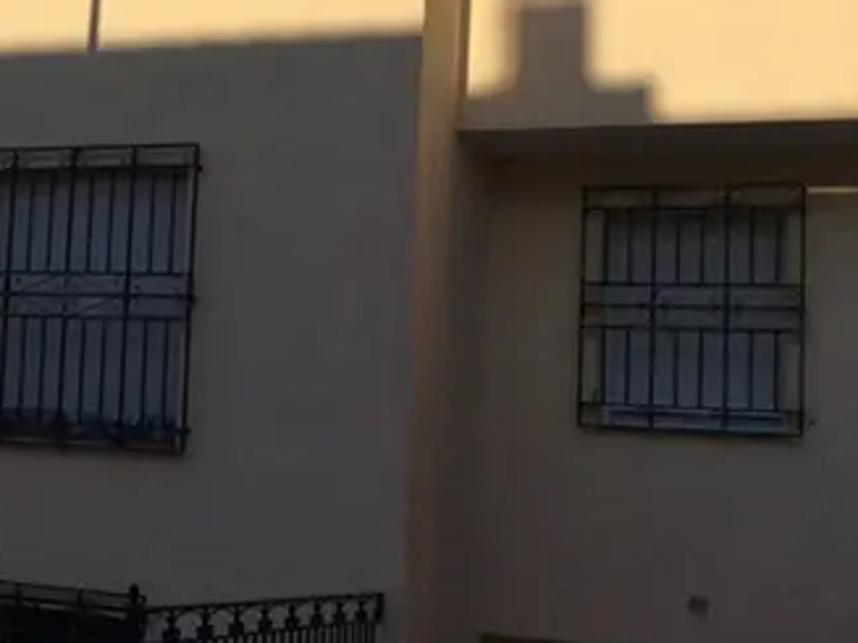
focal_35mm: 77
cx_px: -97
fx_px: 1908
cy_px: 211
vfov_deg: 19.1
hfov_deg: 23.7
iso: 32
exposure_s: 1/3012
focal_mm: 3.3
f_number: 2.4
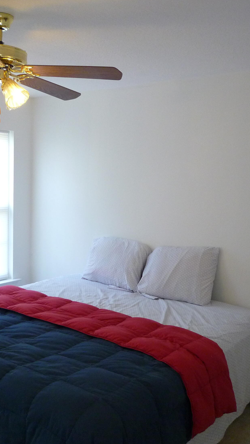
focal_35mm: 37
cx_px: 97
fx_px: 436
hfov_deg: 31.9
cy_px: 219
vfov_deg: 54.0
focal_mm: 4.4
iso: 250
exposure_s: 1/30
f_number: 2.8
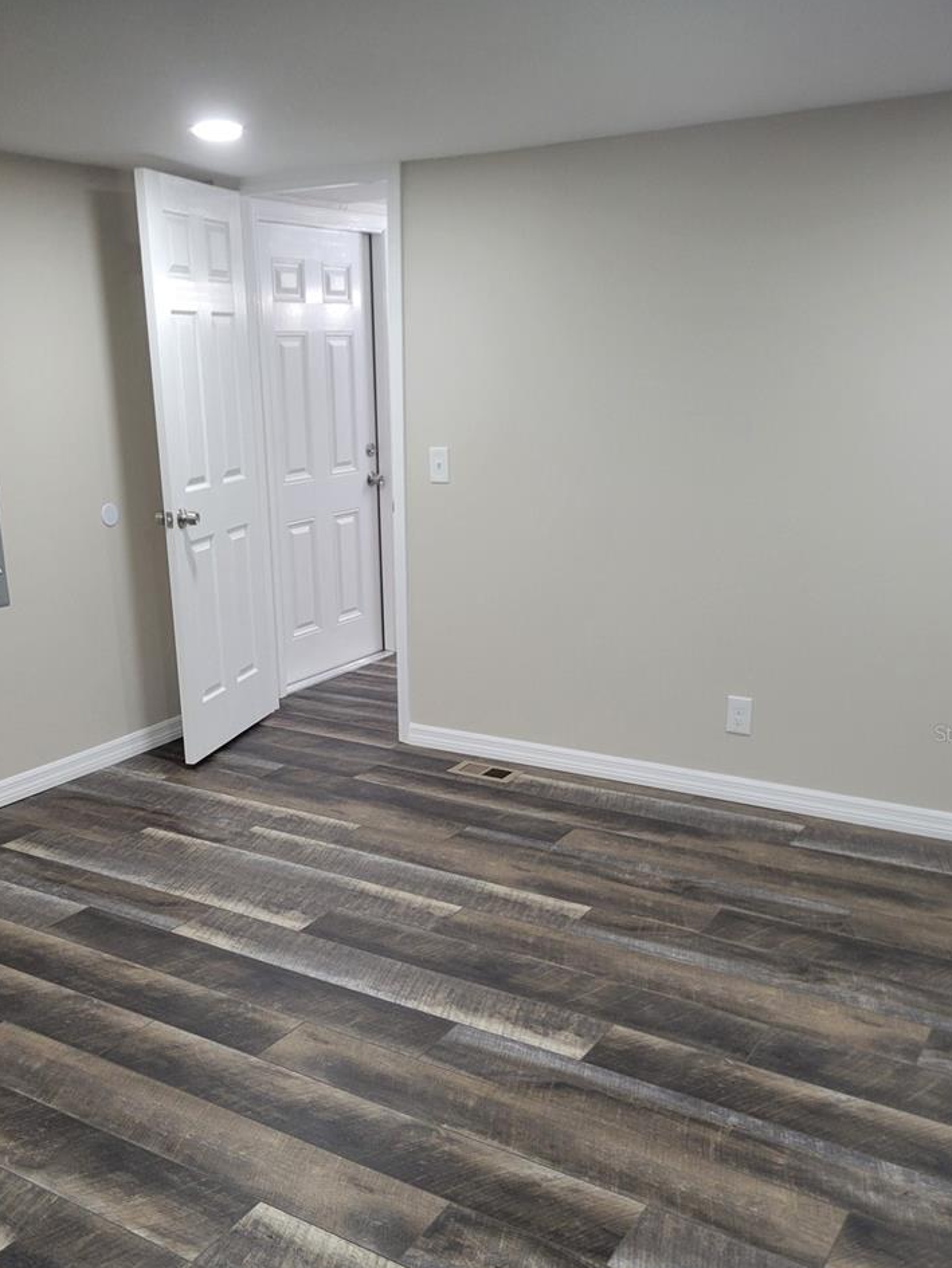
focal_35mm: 33
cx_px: 426
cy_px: 733
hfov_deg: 42.9
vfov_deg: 55.1
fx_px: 1210
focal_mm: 5.4
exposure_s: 1/60
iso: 200
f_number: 1.8
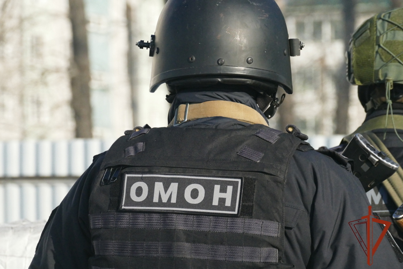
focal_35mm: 235
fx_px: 2630
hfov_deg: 8.8
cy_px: 134
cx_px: 202
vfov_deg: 5.8
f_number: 4.5
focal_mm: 85.83
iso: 1600
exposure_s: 1/6400
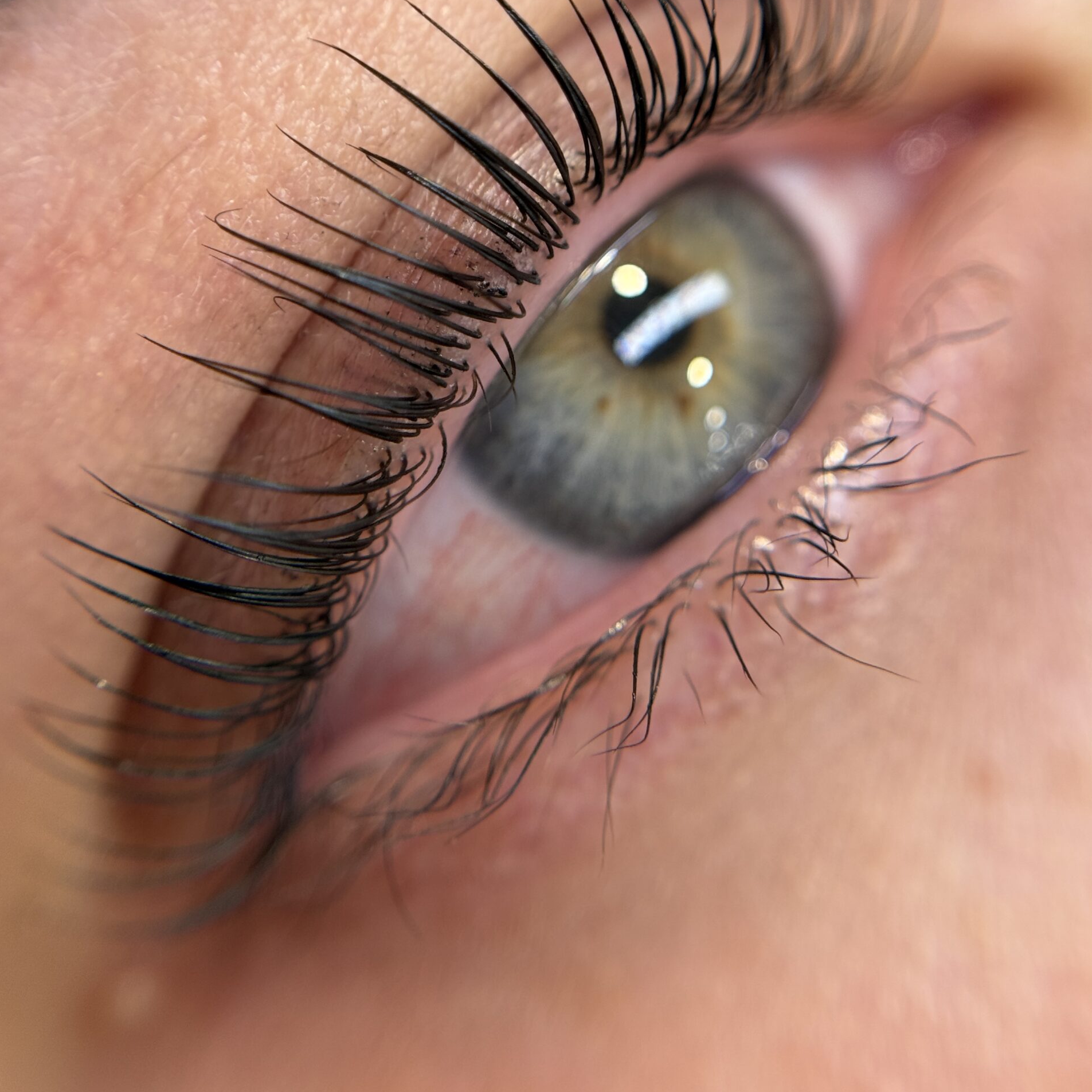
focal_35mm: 57
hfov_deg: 30.0
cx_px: 547
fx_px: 2034
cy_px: 389
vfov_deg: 29.9
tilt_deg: -60.3
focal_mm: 6.76
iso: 50
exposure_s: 1/50
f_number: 1.78
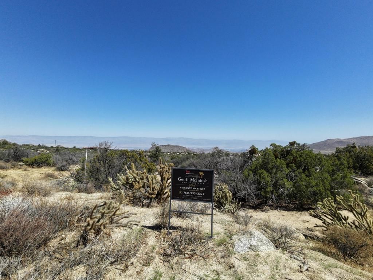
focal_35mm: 16
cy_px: 140
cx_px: 186
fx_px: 172
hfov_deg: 94.5
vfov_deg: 78.1
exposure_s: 1/2000
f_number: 2.2
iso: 150
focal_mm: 3.05
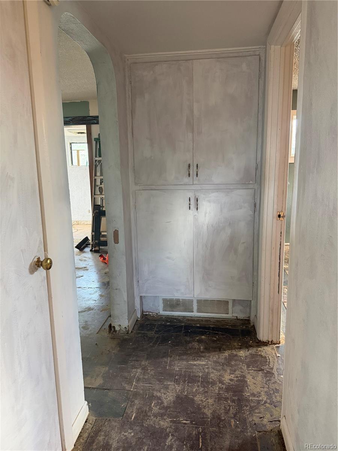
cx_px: 169
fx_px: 312
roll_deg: -0.1
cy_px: 226
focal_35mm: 24
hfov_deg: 56.8
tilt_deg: -8.9
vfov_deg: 71.6
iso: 500
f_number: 1.78
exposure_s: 1/60
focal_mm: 6.76
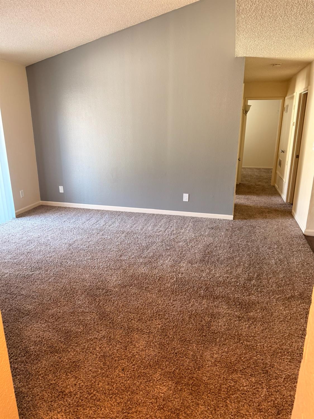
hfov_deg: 56.8
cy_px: 210
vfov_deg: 71.6
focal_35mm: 24
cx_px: 157
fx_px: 290
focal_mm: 6.76
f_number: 1.78
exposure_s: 1/60
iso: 200
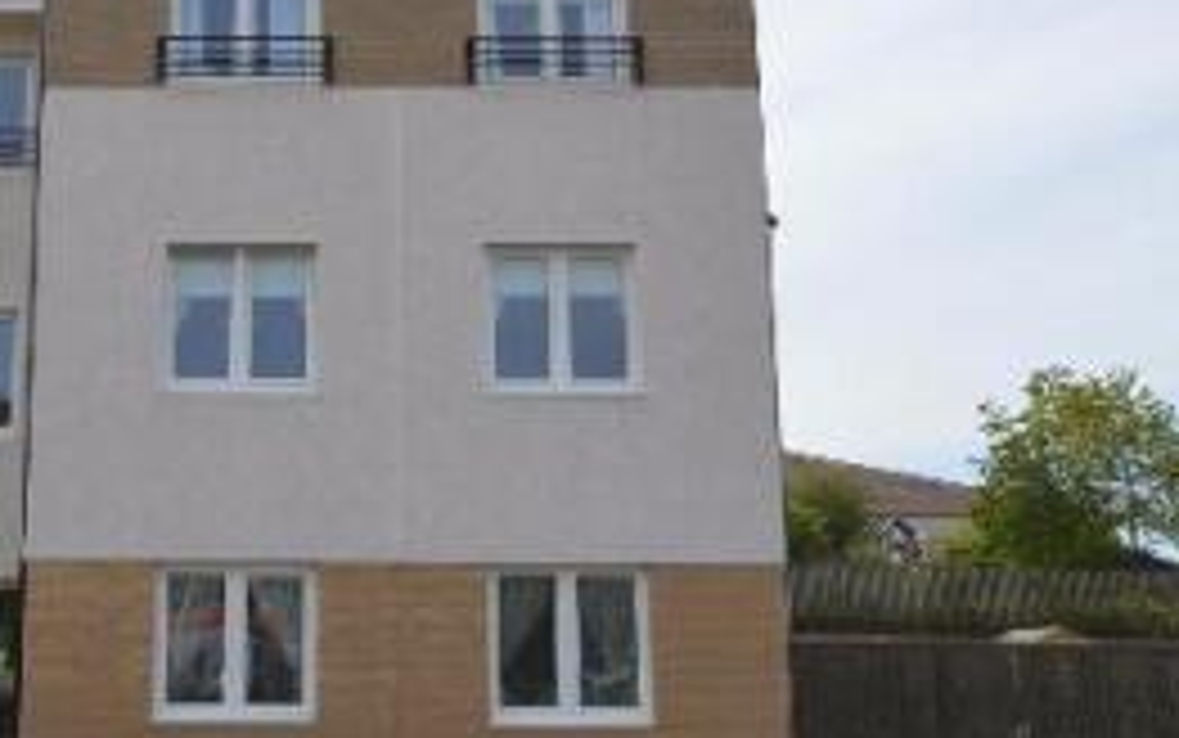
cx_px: 288
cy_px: 220
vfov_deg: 22.5
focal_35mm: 57
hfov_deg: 34.7
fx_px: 1841
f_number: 8
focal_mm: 15
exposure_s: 1/200
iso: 100
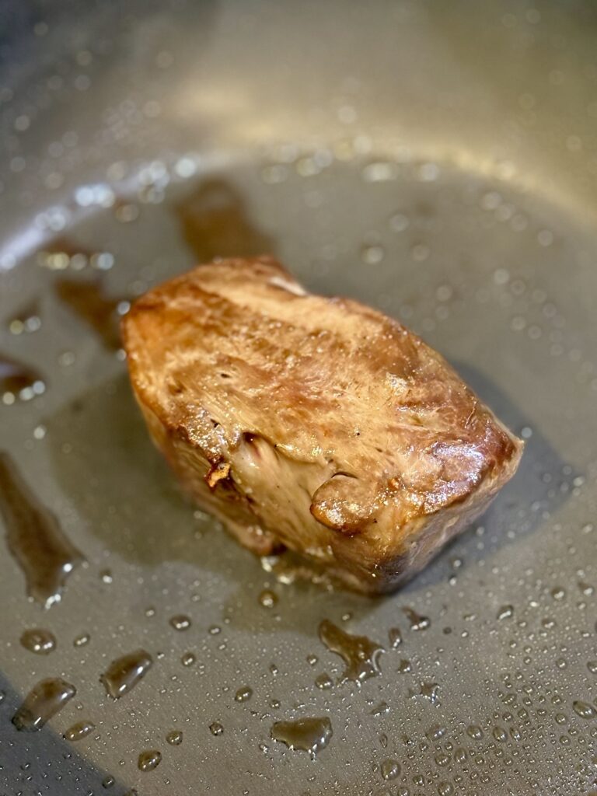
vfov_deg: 36.8
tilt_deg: -53.3
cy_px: 398
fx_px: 1196
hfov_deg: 28.0
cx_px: 298
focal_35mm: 52
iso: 320
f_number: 1.6
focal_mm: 5.96
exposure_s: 1/39
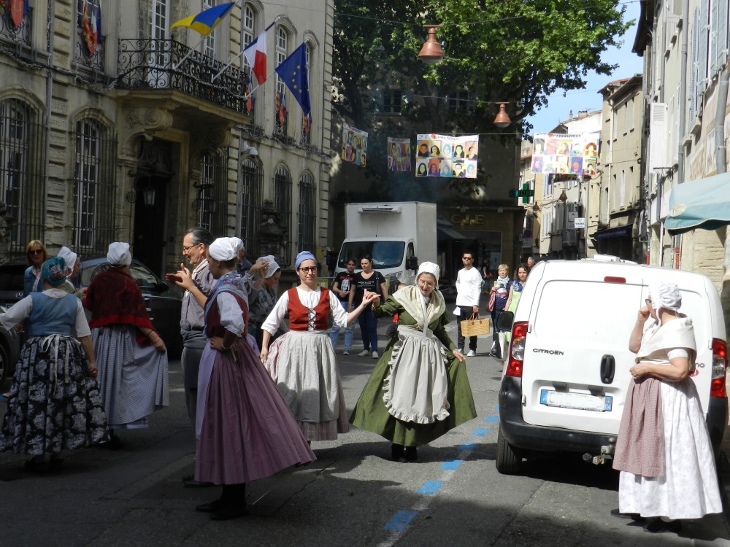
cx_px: 365
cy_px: 274
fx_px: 1118
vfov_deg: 27.5
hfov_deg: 36.2
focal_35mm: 53
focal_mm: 9.4
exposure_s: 1/800
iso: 160
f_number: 4.4
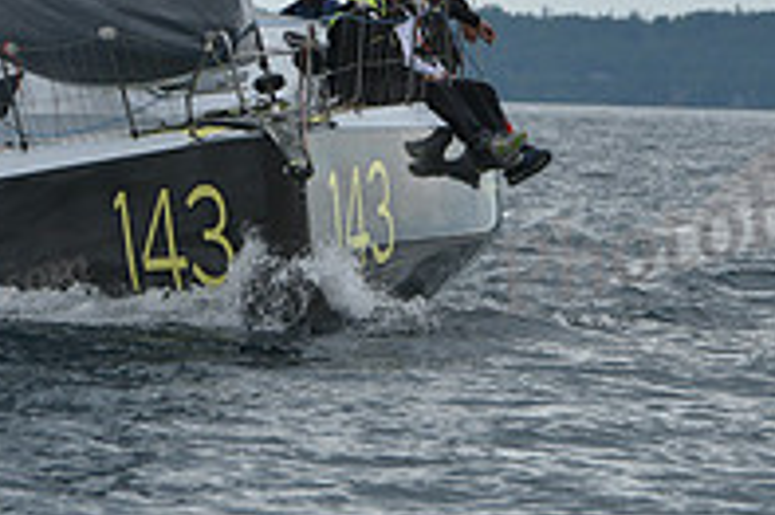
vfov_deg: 2.3
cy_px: 65
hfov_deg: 3.5
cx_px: 295
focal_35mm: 590
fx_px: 12690
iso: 250
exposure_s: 1/800
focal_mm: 200
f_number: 8
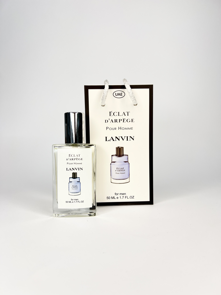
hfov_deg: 53.1
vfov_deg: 67.3
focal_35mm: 26
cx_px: 110
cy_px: 148
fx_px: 221
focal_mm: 5.7
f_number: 1.5
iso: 50
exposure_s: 1/511
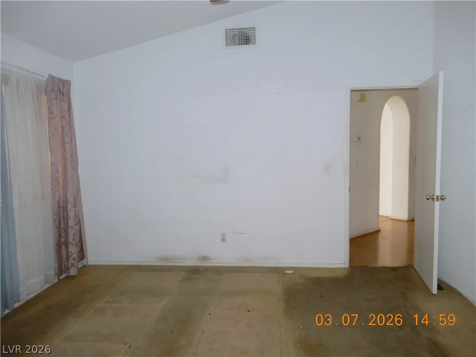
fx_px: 330
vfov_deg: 56.8
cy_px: 178
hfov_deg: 71.6
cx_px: 238
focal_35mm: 24
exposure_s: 1/30
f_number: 3.4
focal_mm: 4.3
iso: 200
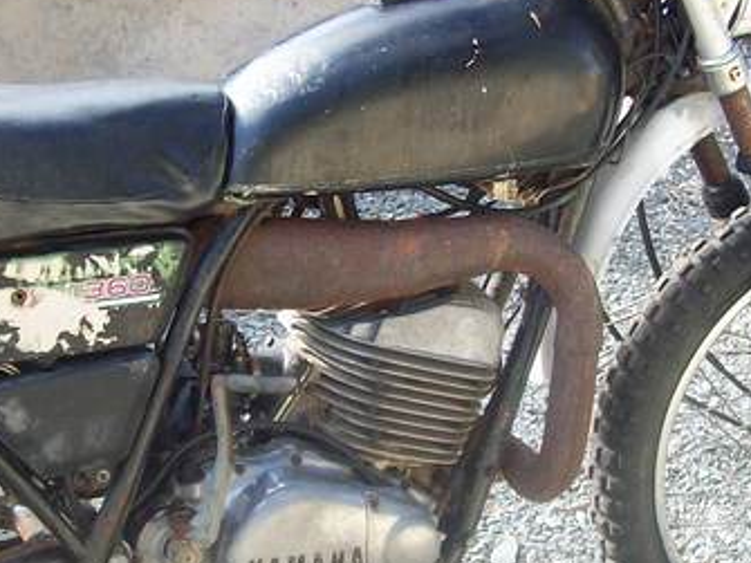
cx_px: 307
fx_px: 1865
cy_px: 280
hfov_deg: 22.7
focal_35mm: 86
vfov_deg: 17.2
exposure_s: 1/175
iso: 80
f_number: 2.7
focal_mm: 6
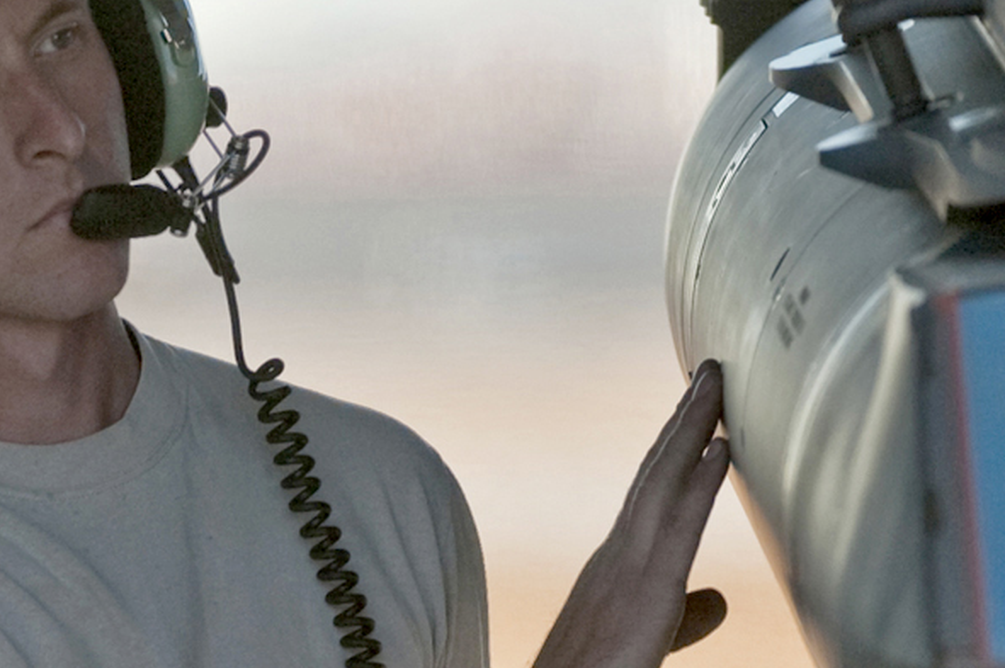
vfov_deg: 1.5
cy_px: 835
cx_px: -12
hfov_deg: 2.2
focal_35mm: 924
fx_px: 25773
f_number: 4
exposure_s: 1/1000
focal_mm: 260
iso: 400
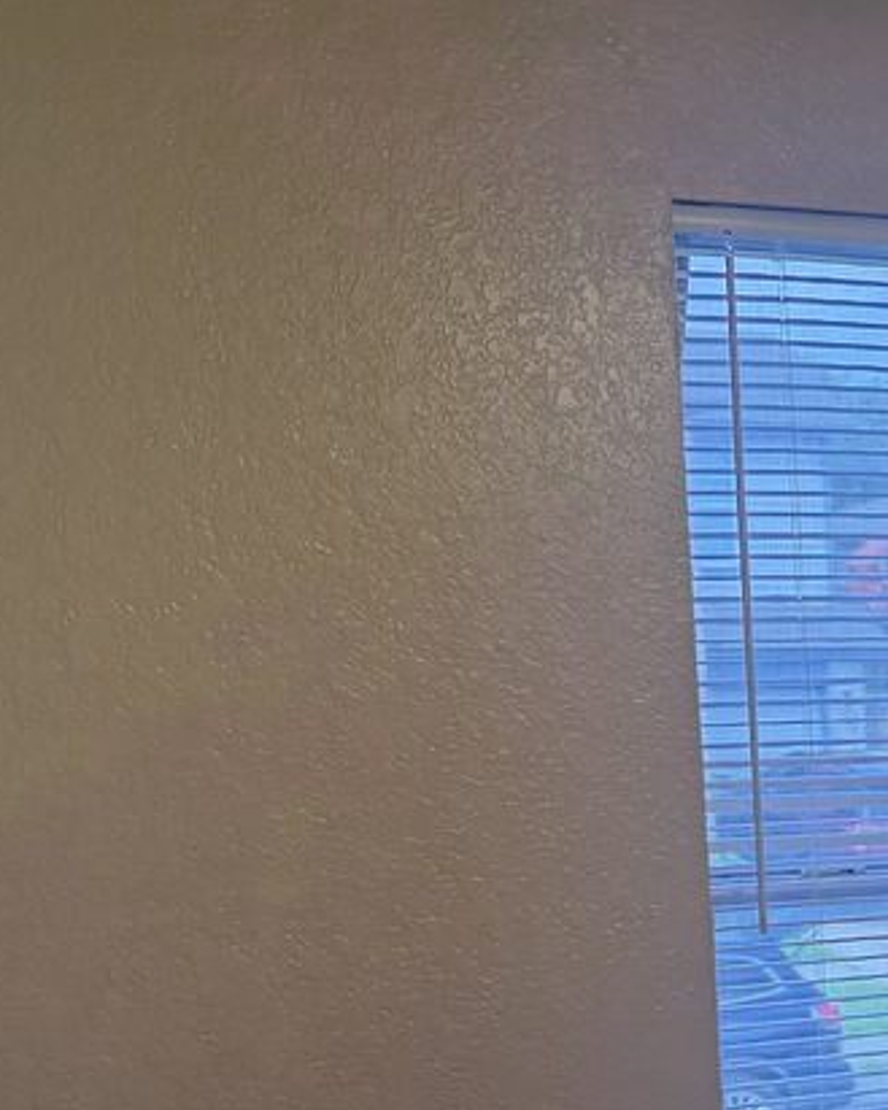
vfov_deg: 22.4
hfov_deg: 16.2
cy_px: 1107
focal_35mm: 82
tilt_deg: -11.6
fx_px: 2693
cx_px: 1536
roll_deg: -0.3
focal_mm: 6.76
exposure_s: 1/120
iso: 160
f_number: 1.78
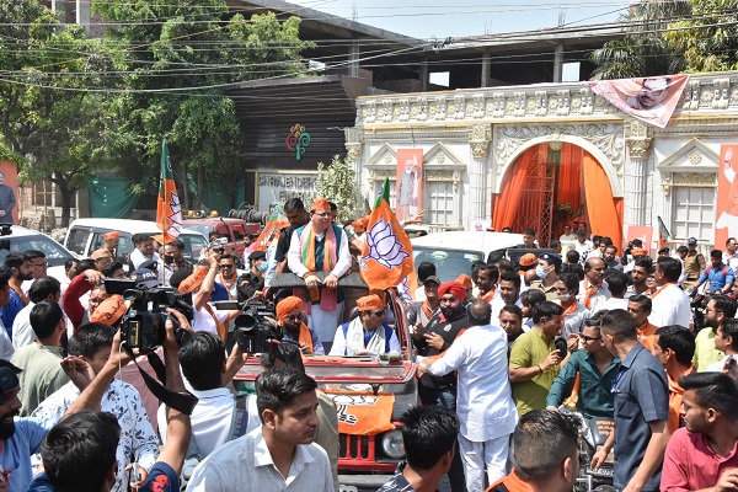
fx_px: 799
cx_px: 369
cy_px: 246
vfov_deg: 34.2
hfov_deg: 49.6
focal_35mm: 39
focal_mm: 26
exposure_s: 1/500
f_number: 11
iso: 500
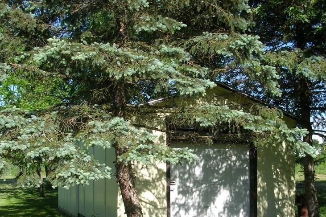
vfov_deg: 26.3
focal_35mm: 51
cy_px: 150
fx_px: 462
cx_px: 164
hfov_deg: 38.9
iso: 50
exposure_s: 1/52.7
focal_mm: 5.8
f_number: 8.5
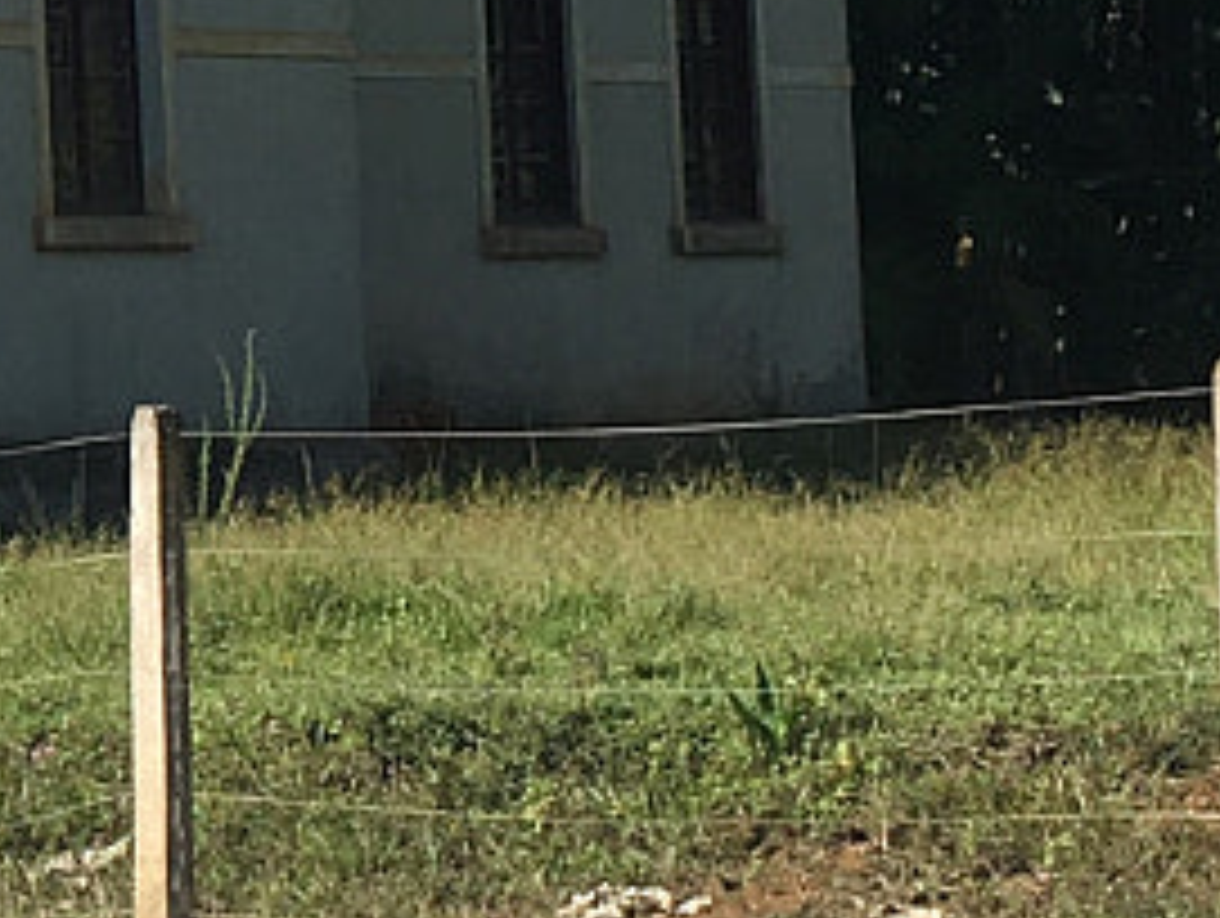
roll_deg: +1.8
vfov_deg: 8.7
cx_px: -756
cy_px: 72
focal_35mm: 171
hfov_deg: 11.0
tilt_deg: +3.1
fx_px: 6035
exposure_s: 1/1202
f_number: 2.2
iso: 25
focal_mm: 4.15
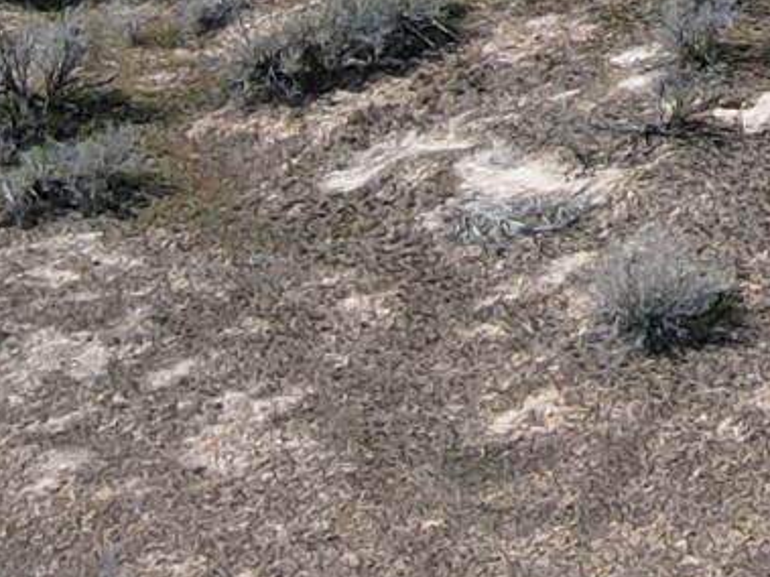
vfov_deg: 7.4
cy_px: -756
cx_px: 1707
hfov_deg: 9.5
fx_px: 4225
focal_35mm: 190
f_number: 2.8
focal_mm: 4.5
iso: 100
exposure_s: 1/500
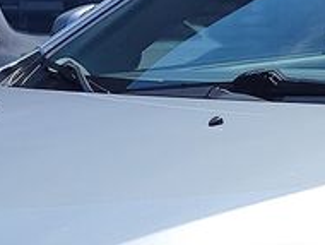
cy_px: 360
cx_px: 304
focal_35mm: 145
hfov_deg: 13.5
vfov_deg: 10.0
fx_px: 1363
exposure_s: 1/1648
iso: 50
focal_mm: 7.01
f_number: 1.69
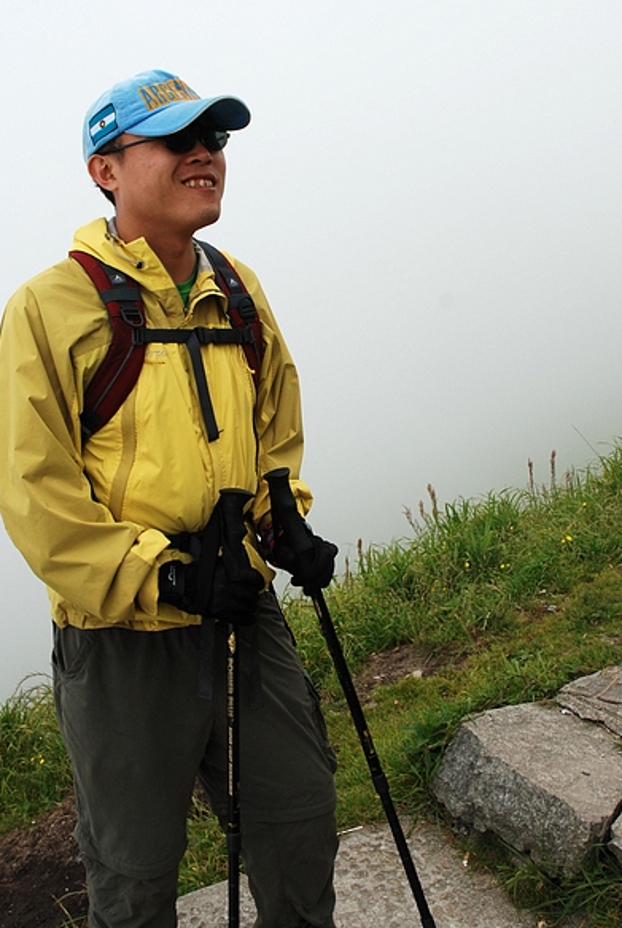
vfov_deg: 51.7
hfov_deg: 36.0
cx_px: 301
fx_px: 956
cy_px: 416
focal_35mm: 37
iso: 250
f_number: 9
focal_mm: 18
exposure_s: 1/160
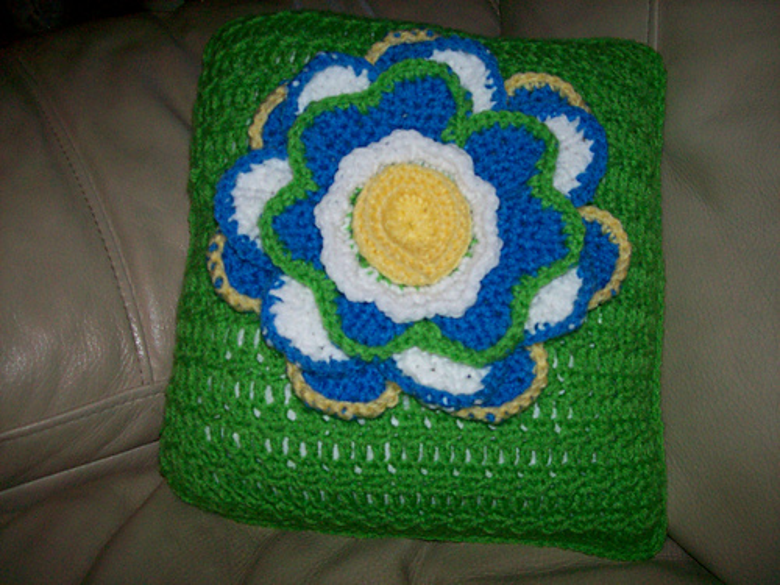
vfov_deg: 39.7
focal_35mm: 36
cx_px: 390
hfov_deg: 51.4
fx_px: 811
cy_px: 292
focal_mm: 6
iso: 140
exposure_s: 1/64
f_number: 2.7
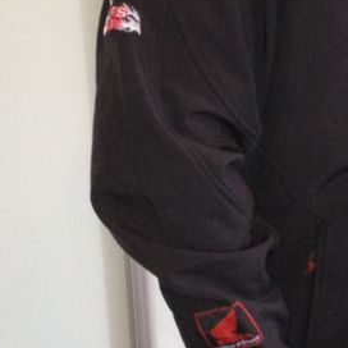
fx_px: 1035
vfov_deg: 19.1
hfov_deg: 18.7
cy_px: 155
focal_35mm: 91
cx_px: 322
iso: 250
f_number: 2.4
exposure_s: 1/20
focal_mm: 4.28
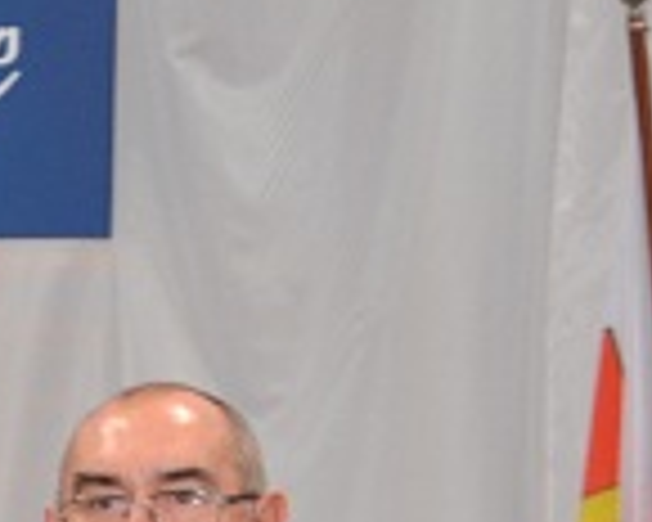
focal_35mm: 171
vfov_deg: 8.6
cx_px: -782
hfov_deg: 10.2
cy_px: 1001
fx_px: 3300
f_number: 3.8
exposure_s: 1/60
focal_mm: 22
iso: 900
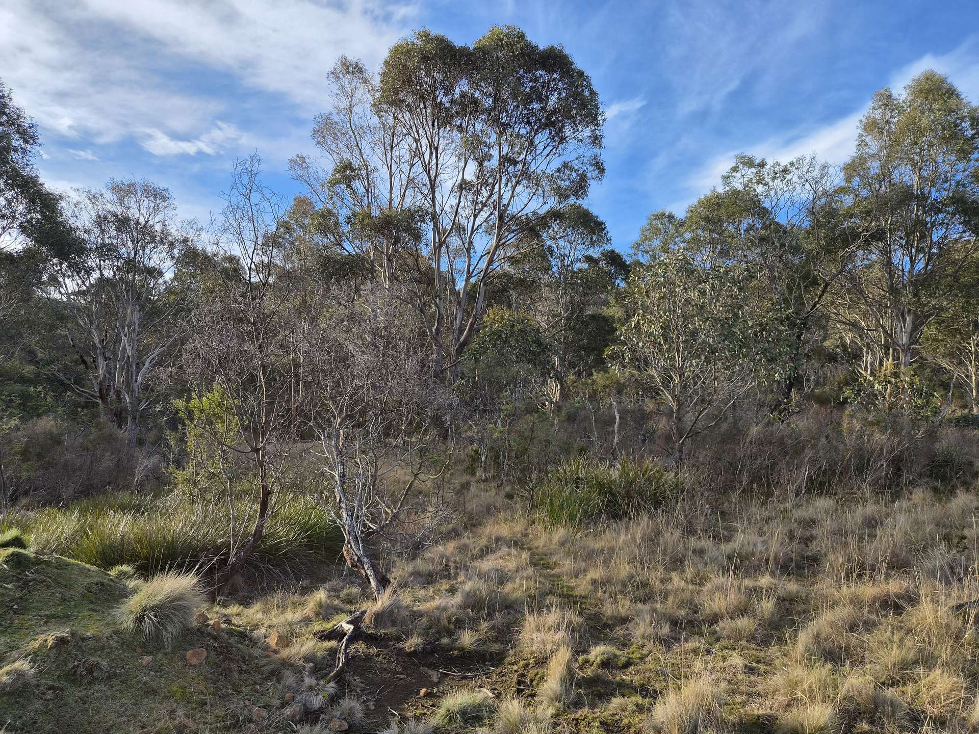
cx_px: 490
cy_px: 367
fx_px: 650
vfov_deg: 58.9
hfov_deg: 73.9
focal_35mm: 23
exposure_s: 1/1276
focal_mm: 5.4
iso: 50
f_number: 1.8
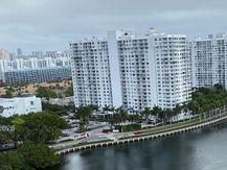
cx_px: 175
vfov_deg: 24.2
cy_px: 129
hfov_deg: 31.5
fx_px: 394
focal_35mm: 60
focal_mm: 4.25
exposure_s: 1/2268
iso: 32
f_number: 1.8
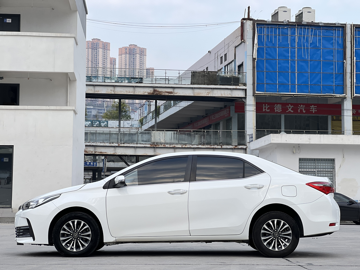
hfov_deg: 25.3
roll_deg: -0.7
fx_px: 801
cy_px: 135
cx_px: 180
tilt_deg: +5.0
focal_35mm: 77
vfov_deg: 19.1
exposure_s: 1/121
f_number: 2.8
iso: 32
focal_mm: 9
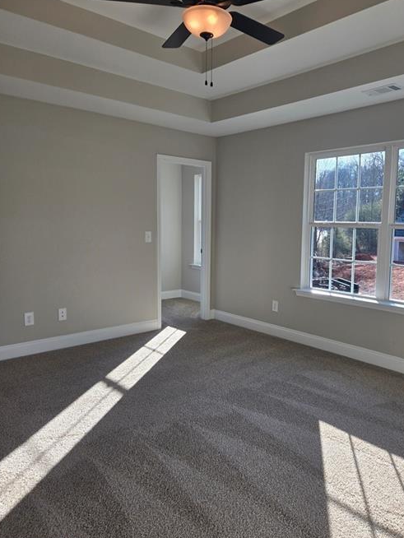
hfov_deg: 51.2
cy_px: 257
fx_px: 420
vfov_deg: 65.3
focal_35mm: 27
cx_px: 231
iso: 25
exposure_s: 1/285
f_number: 1.8
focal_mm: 5.4
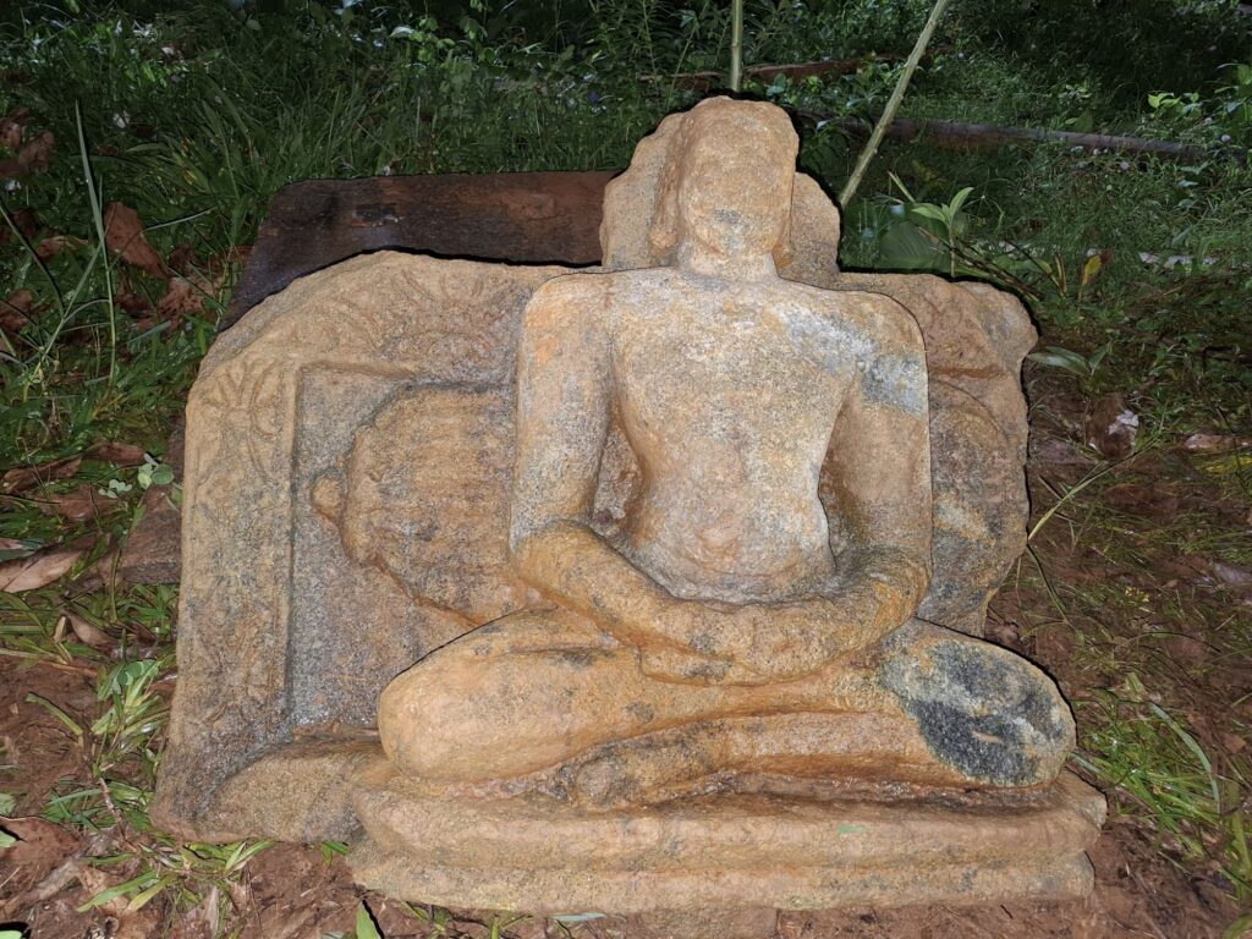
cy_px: 470
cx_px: 626
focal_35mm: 23
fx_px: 832
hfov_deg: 73.9
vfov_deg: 58.9
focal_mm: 5.54
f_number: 1.8
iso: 50
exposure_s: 1/10
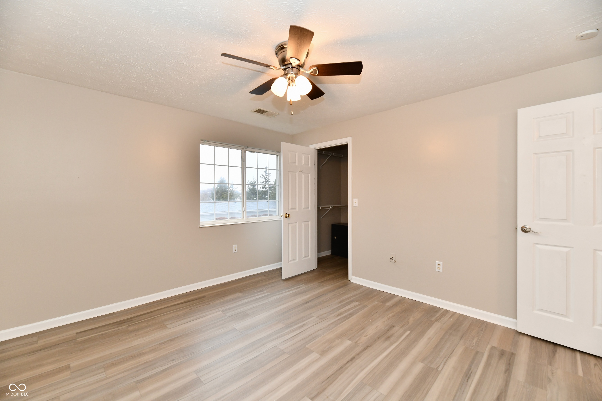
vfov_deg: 81.2
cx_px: 301
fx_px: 234
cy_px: 200
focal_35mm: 14
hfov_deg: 104.3
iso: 640
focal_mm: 14
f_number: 6.3
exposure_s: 1/60
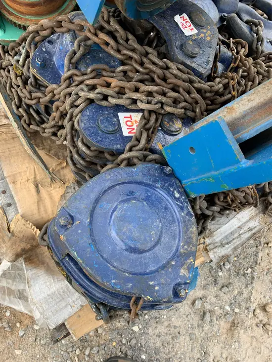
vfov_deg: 67.3
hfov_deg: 53.1
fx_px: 272
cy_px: 181
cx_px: 136
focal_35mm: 26
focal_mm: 4.25
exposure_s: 1/170
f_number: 1.8
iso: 25
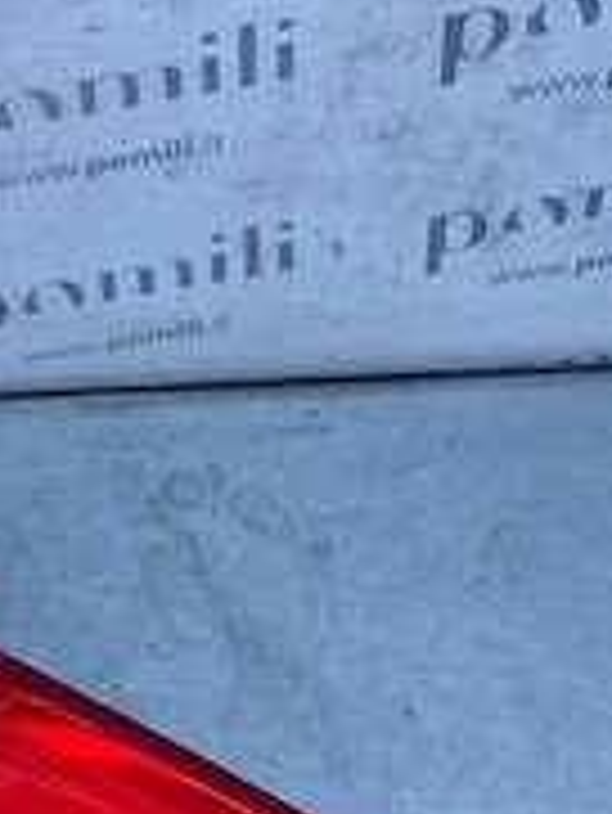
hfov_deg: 15.5
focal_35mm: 92
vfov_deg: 19.5
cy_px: 1075
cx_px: -112
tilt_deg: -66.6
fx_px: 2166
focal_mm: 4.25
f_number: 1.8
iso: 32
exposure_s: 1/833
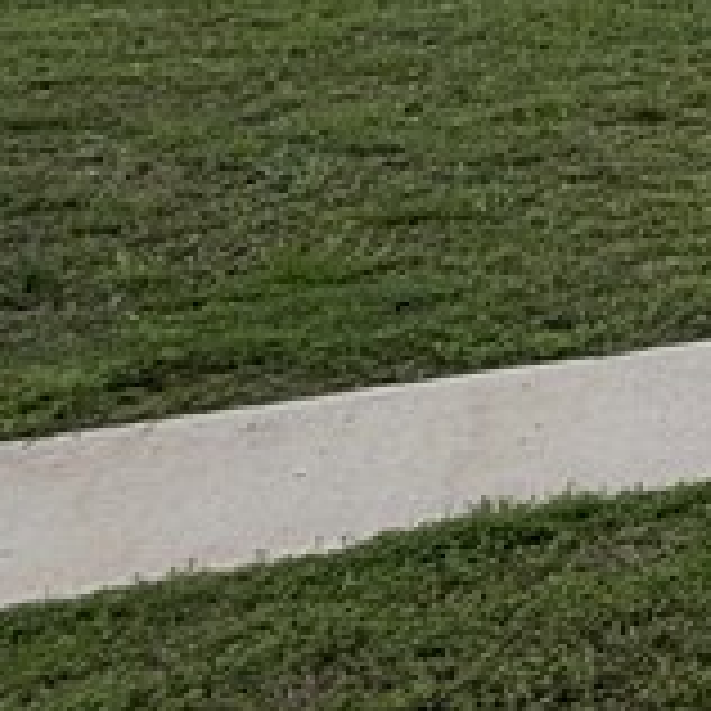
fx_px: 1859
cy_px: -333
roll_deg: +2.2
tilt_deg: +4.0
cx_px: 2034
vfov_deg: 19.2
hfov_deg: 12.1
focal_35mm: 80
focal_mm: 2.22
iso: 25
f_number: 2.2
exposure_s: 1/770
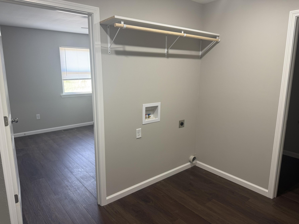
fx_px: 207
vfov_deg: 56.8
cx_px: 150
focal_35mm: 24
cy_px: 112
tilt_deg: -9.8
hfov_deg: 71.6
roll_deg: +0.2
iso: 100
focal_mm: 6.76
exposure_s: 1/60
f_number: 1.78
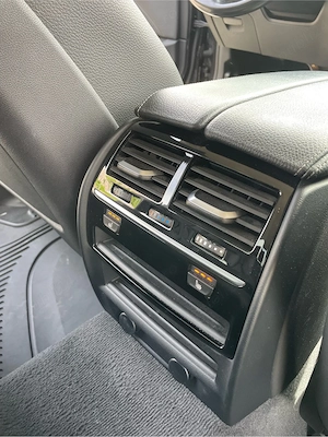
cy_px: 218
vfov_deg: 67.3
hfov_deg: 53.1
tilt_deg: -35.2
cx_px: 164
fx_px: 328
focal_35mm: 26
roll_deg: -2.0
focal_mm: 4.2
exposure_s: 1/121
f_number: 1.6
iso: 125
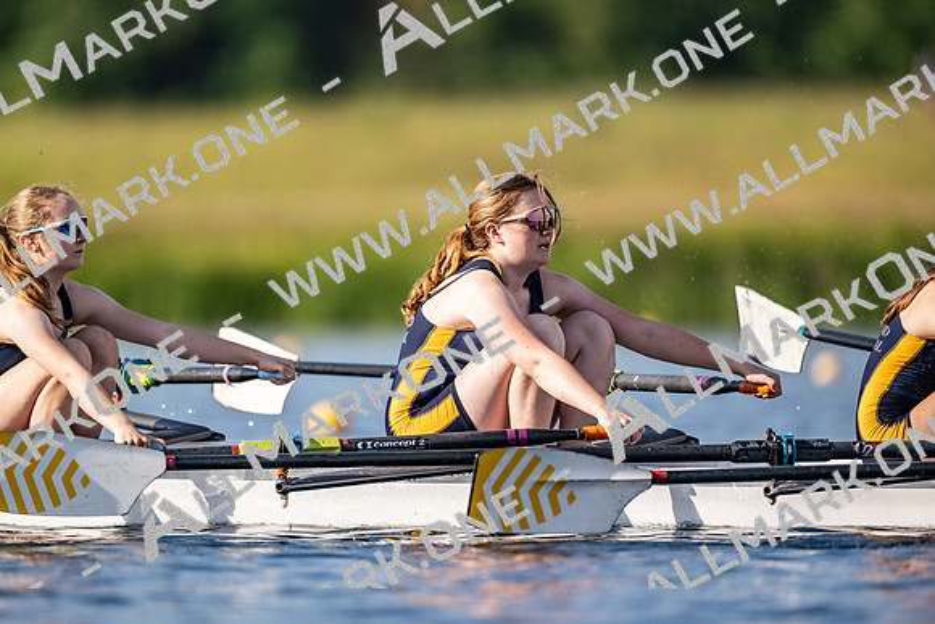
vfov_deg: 2.3
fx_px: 15586
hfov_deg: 3.4
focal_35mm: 600
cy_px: 312
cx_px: 468
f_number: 4
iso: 250
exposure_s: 1/2500
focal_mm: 600
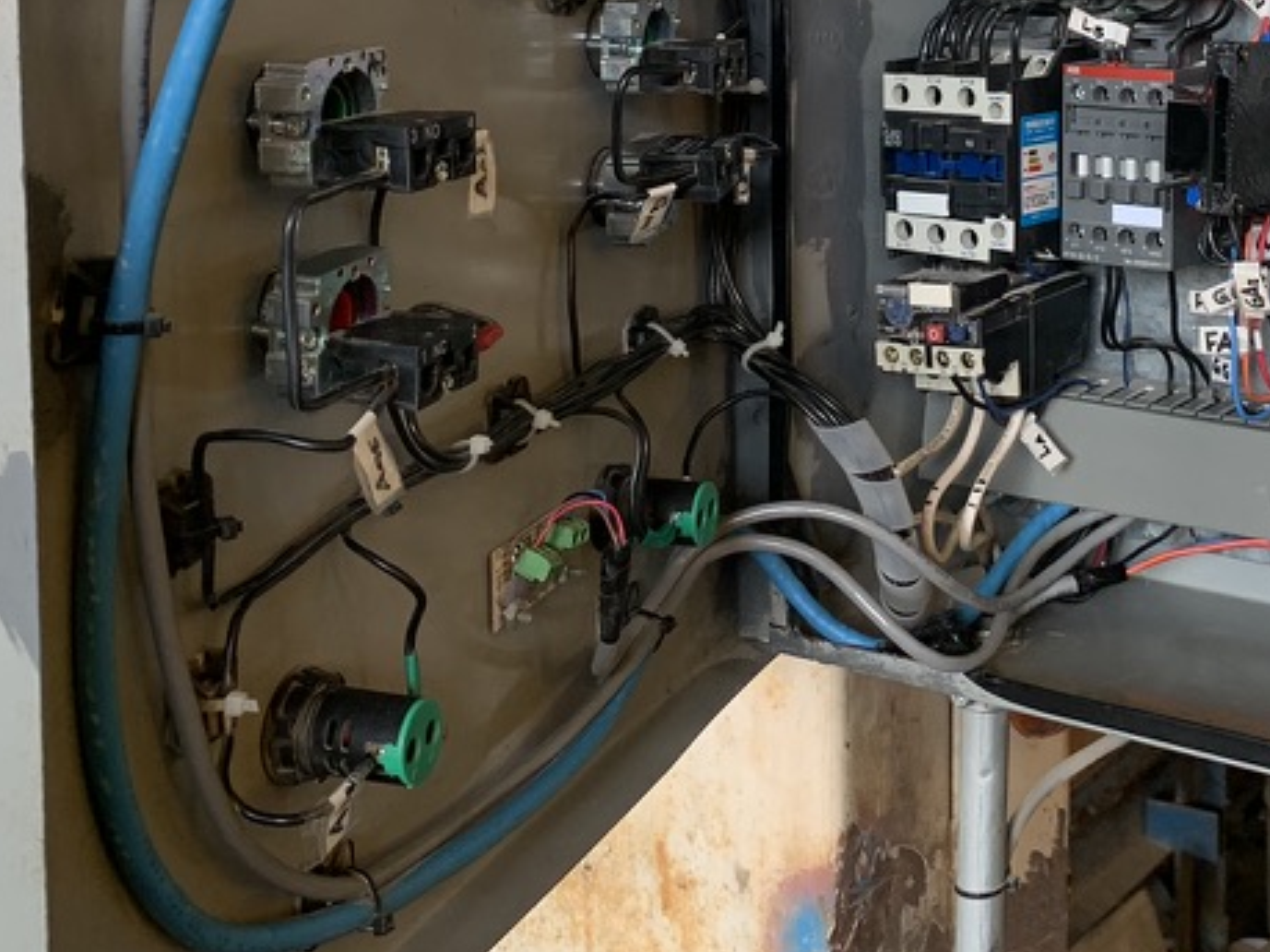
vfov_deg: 24.4
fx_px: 2127
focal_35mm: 58
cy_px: 80
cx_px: 955
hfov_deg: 32.6
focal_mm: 4.25
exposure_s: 1/64
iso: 100
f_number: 1.8
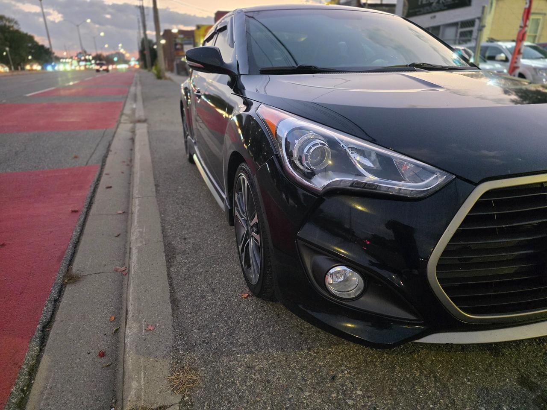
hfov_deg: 73.9
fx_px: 363
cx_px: 274
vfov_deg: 58.9
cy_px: 205
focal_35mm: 23
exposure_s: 1/120
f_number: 1.7
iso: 2000
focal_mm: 6.25
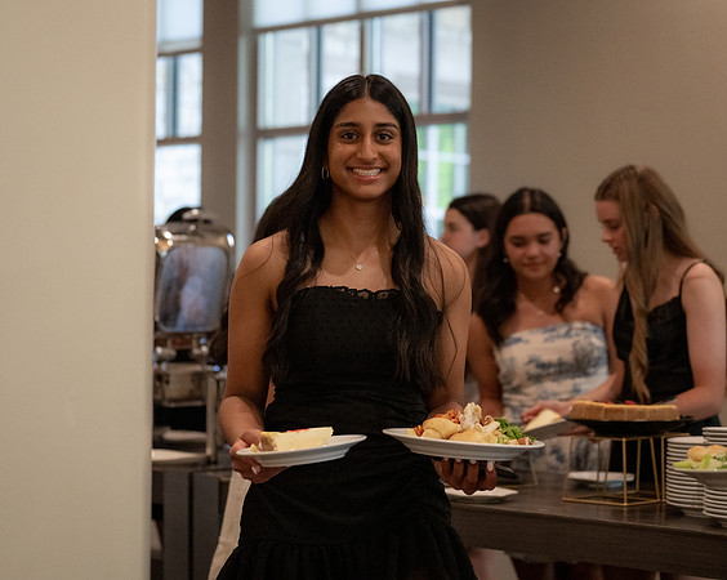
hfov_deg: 22.4
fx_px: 1835
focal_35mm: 85
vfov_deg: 18.0
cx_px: 354
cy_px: 283
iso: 4000
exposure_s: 1/320
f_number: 2.8
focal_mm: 70
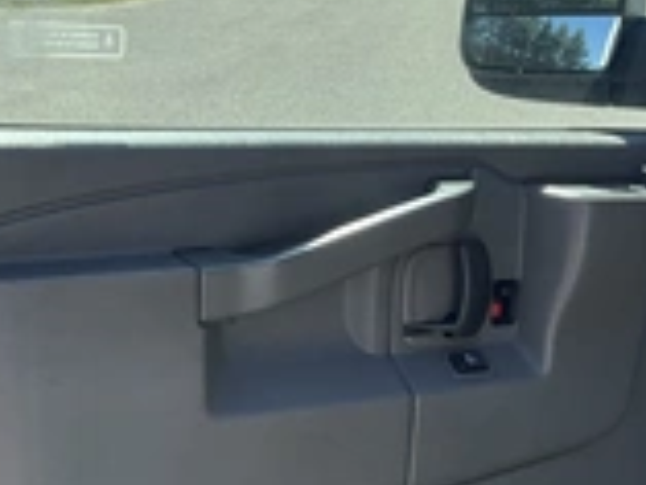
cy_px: 485
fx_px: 1382
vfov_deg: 19.4
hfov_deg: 26.2
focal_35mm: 74
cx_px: 230
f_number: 1.8
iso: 25
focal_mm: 3
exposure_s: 1/700
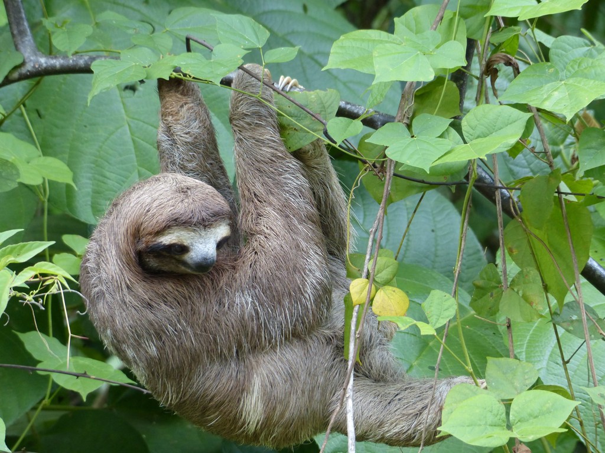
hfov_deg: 10.8
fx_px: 3198
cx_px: 302
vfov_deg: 8.1
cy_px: 226
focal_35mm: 183
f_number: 2.8
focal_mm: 33
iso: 250
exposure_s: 1/160
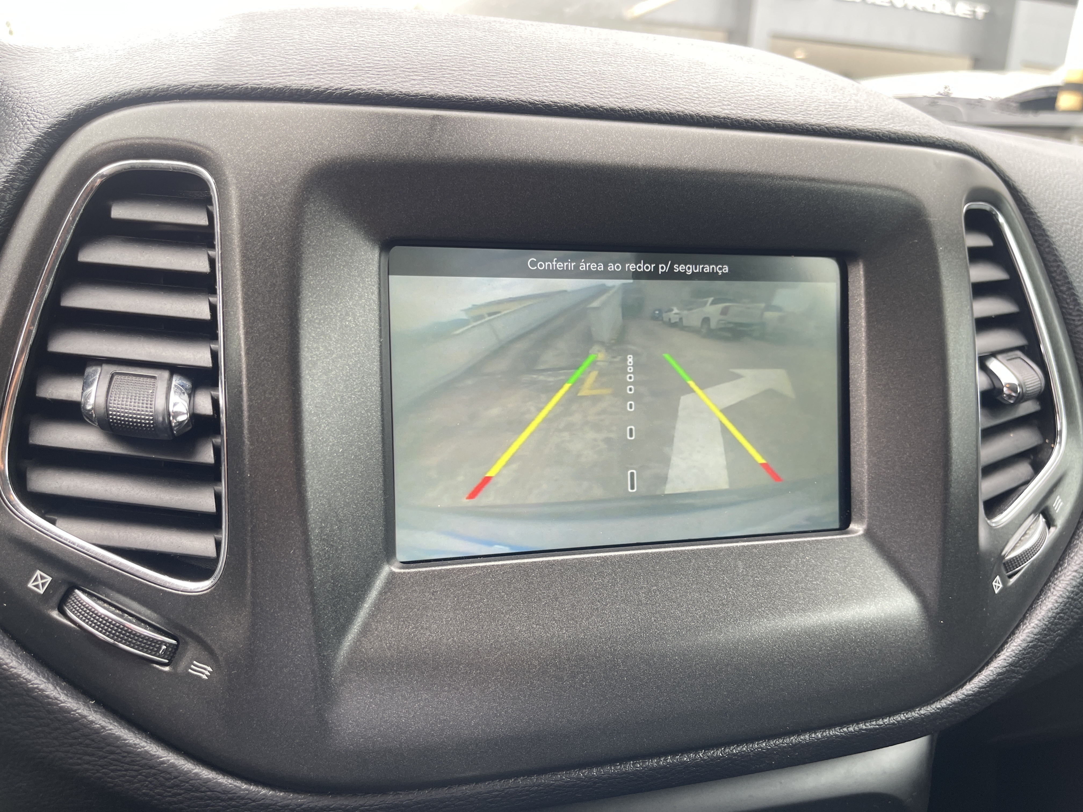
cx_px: 542
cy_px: 406
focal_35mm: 25
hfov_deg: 69.4
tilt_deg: -16.6
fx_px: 782
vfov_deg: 54.9
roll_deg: -2.7
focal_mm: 5.1
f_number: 1.6
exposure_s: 1/105
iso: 64
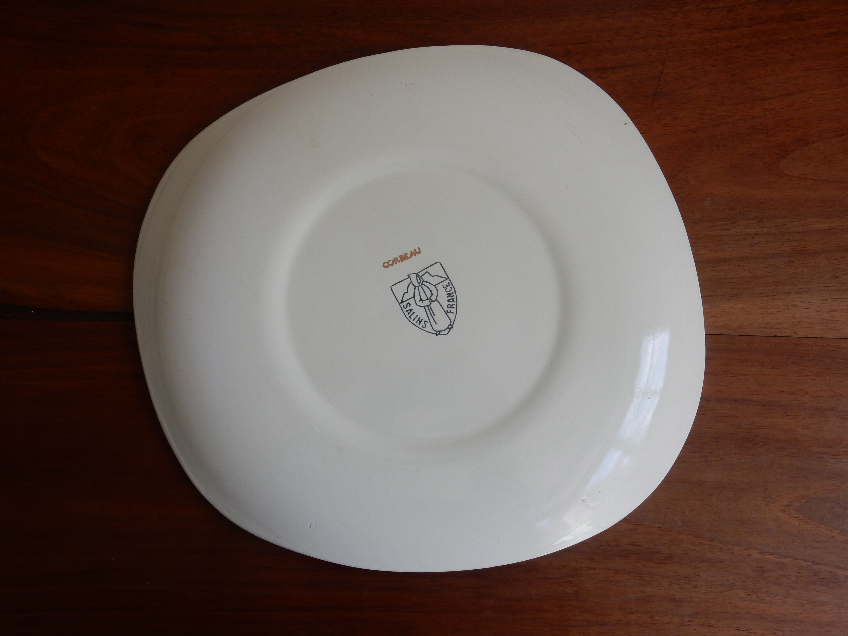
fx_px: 882
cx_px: 424
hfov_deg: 51.4
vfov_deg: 39.7
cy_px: 318
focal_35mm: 36
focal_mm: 6.4
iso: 125
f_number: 4
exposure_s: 1/125
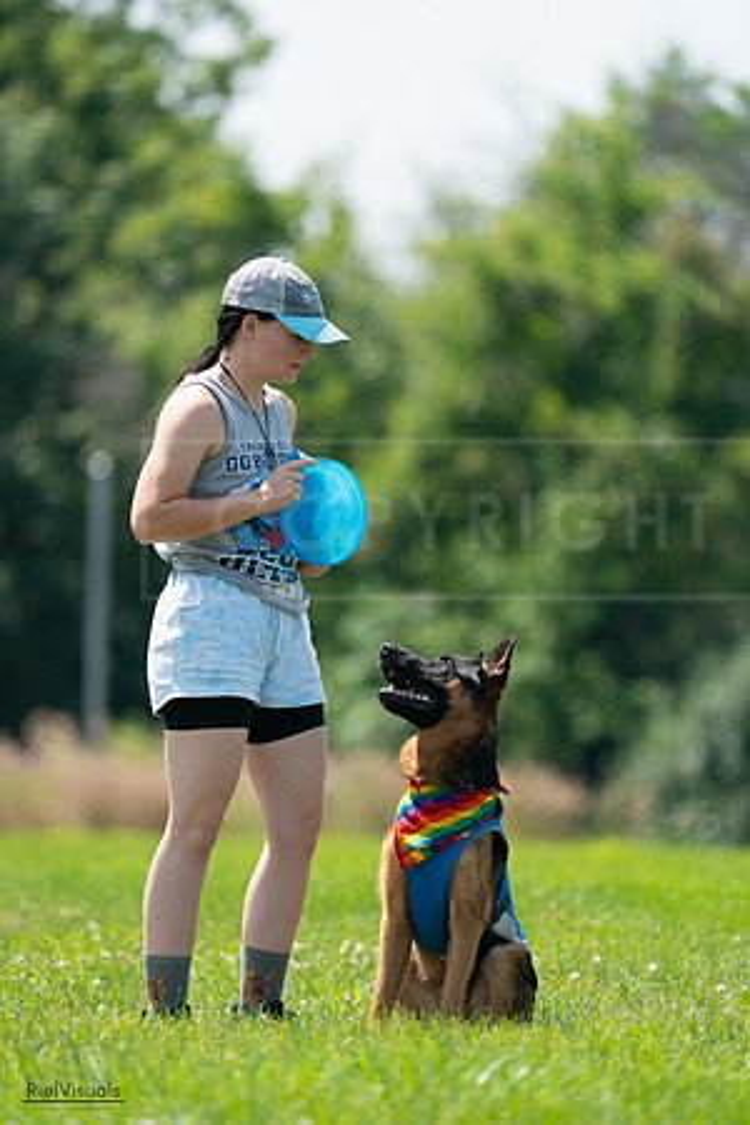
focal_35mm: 493
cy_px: 562
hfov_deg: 2.8
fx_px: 15405
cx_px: 375
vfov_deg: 4.2
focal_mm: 493
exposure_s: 1/4000
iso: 1600
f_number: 6.3
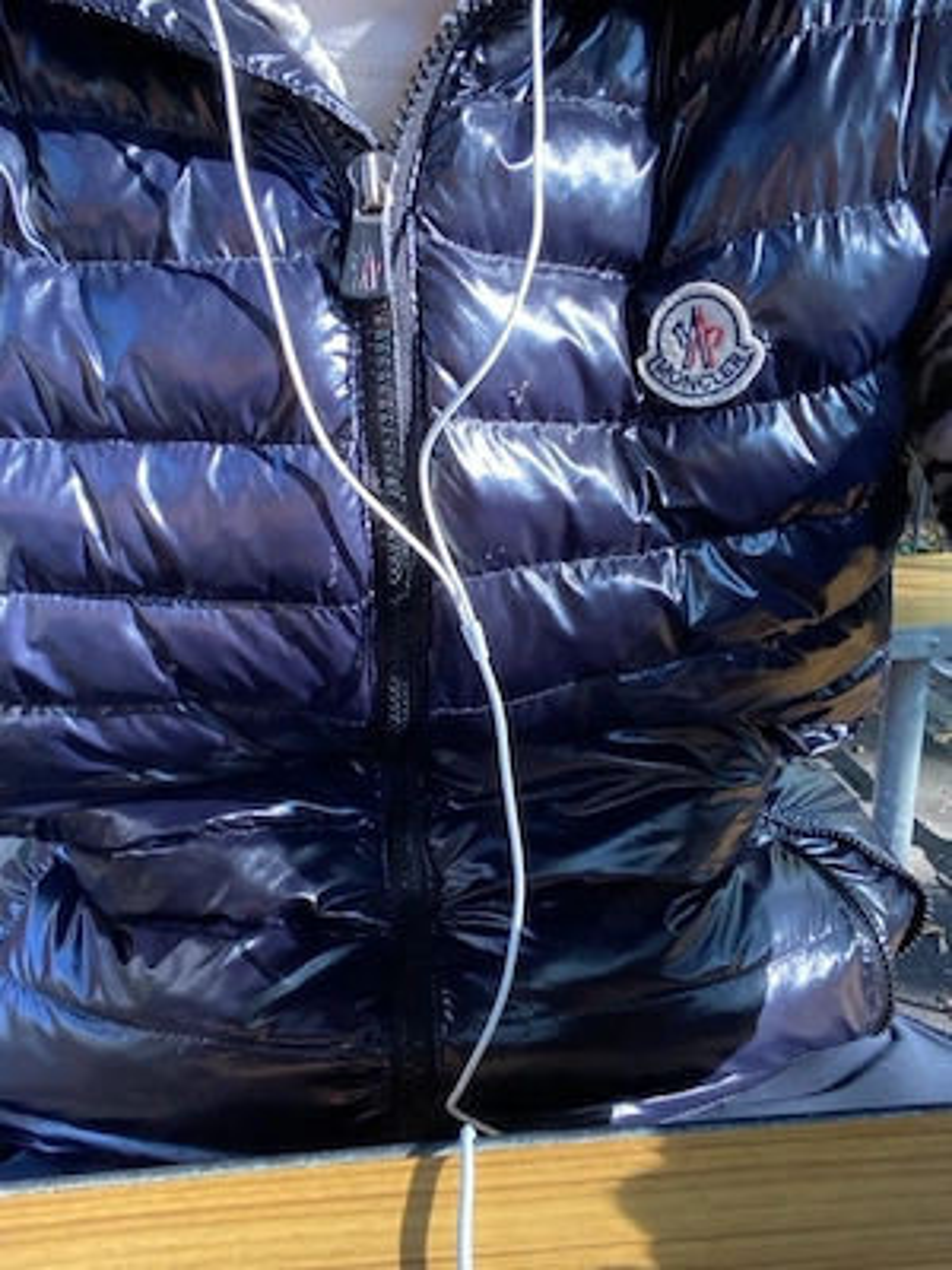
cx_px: 476
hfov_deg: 46.8
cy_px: 635
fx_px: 1100
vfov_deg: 60.0
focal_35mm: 30
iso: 100
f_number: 2.2
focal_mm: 2.71
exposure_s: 1/72
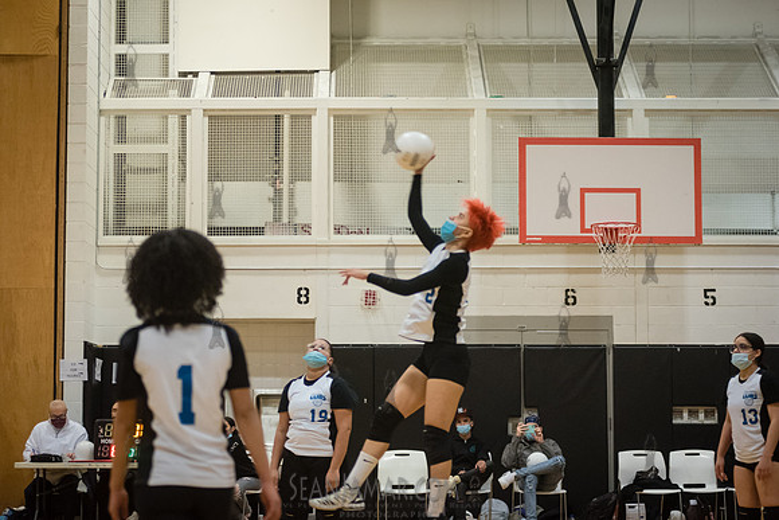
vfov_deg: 16.3
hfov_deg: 24.2
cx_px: 390
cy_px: 260
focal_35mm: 84
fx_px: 1813
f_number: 3.2
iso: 5000
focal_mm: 80
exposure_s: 1/400
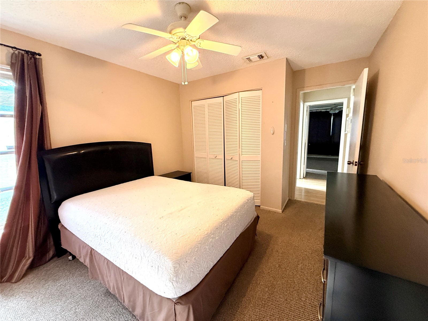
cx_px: 214
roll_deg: +1.0
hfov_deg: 102.1
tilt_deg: -9.5
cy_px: 160
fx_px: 173
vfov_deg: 85.7
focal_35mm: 14
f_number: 2.2
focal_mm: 2.22
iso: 400
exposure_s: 1/60
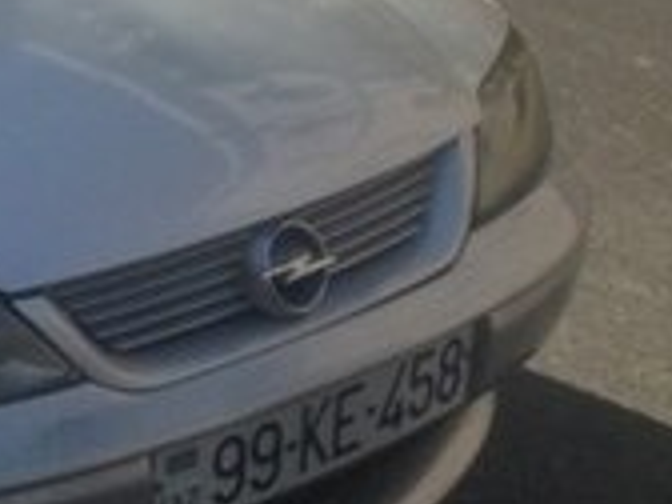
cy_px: 54
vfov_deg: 11.3
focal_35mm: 130
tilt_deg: -15.1
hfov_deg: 13.3
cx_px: -632
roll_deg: +3.7
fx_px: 2524
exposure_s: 1/1022
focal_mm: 4.12
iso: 50
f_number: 2.4
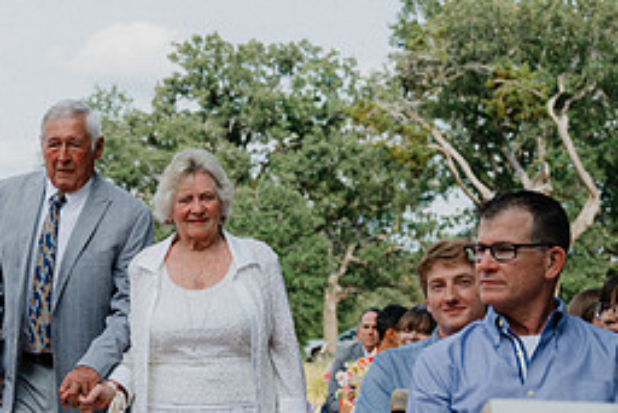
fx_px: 1597
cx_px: 104
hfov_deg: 21.6
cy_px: 332
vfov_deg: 14.6
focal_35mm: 93
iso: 64
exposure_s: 1/640
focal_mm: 41
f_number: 3.5
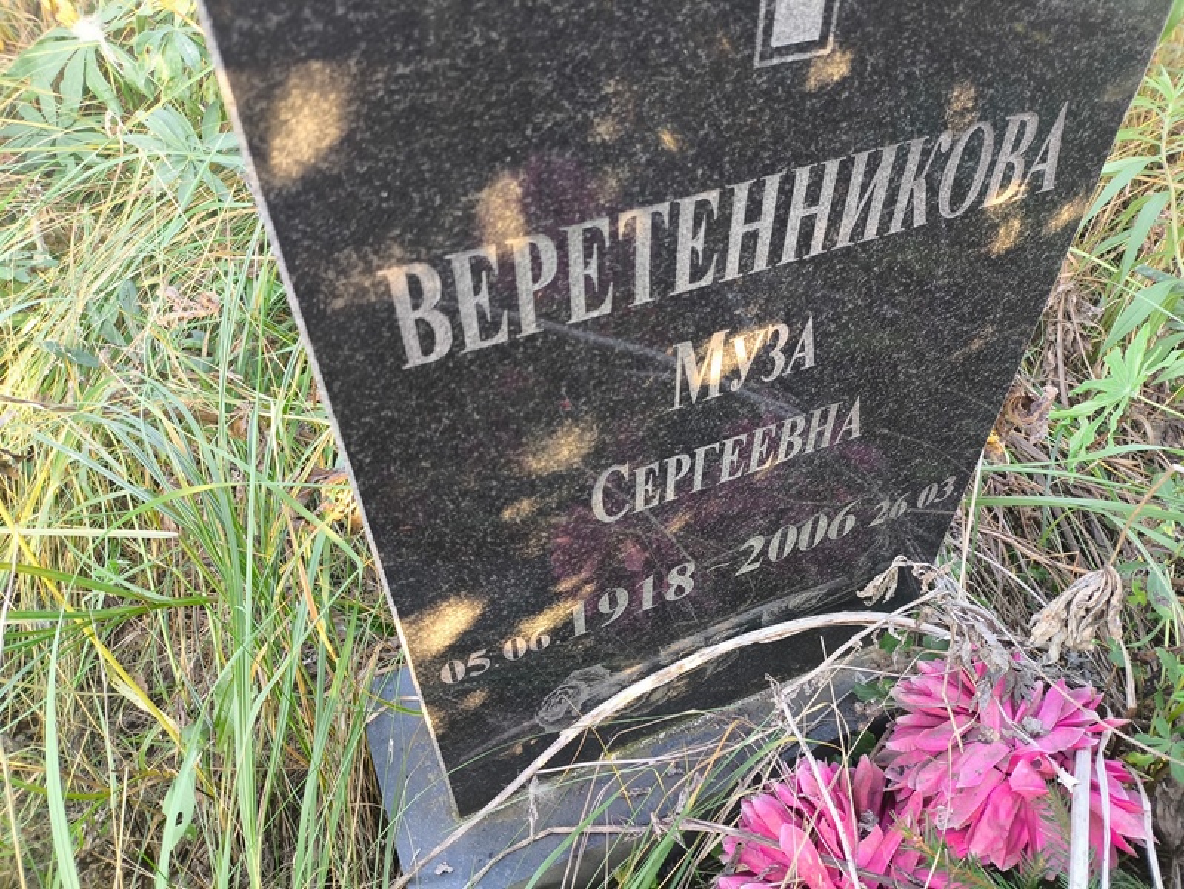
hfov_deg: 69.4
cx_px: 592
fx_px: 855
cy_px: 444
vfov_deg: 54.9
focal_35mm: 25
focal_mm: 4.71
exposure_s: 1/50
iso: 200
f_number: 1.7
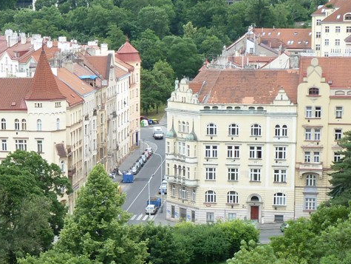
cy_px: 269
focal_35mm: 112
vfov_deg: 13.1
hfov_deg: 17.4
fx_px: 1137
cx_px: 72
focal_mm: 8.5
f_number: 3.8
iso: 80
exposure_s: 1/160
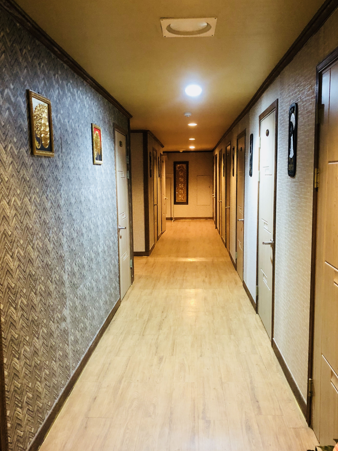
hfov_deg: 44.1
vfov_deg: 56.8
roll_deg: +0.1
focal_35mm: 32
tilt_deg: -6.9
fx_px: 417
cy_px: 233
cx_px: 183
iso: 80
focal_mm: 4
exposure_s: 1/4
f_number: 1.8
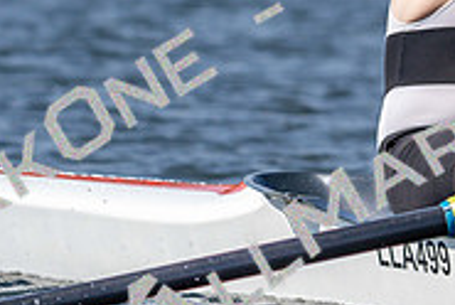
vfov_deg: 1.8
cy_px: 1
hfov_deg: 2.6
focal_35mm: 782
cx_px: 627
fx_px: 9899
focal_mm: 250
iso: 250
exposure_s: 1/2000
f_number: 5.6
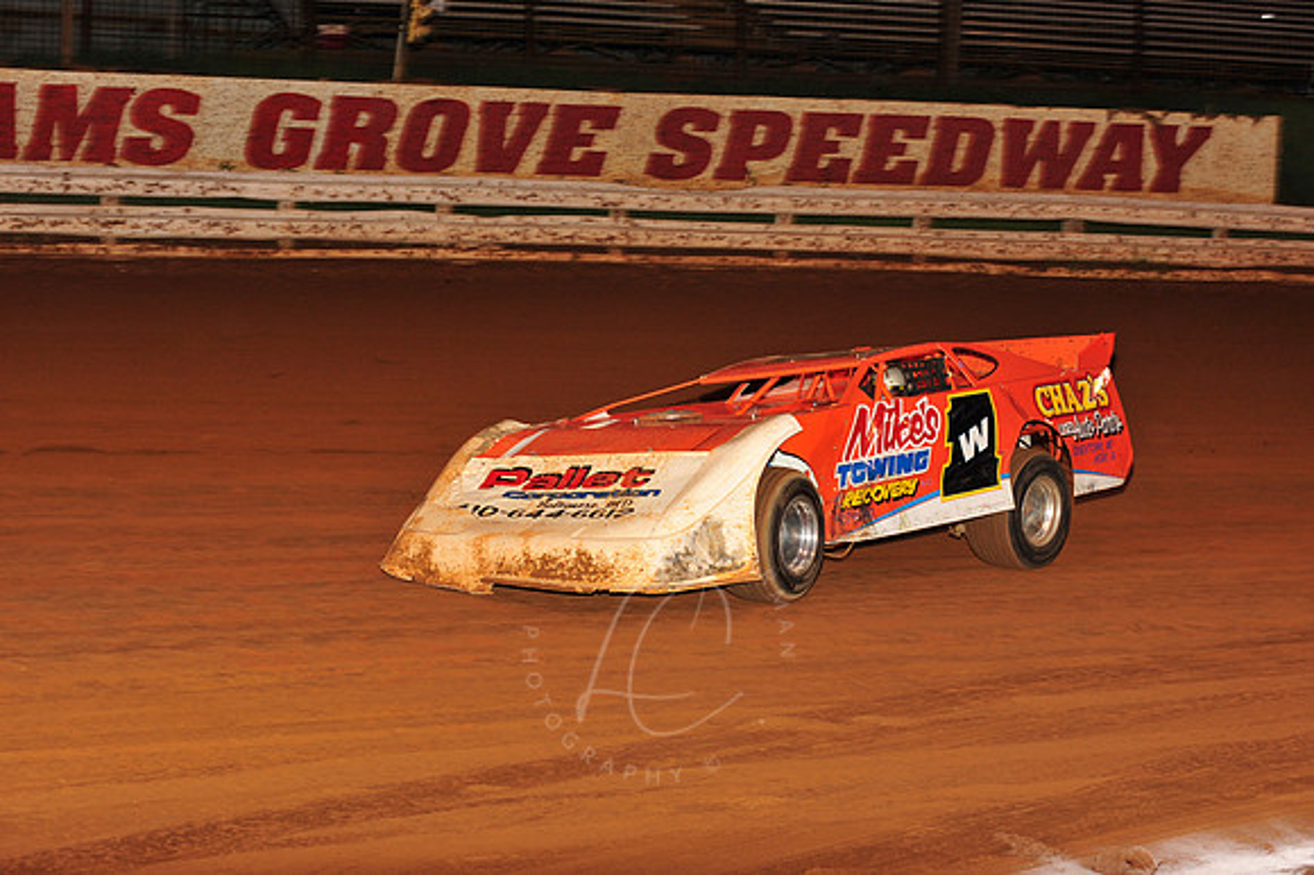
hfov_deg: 23.7
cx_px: 657
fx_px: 3137
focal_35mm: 86
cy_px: 438
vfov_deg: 15.9
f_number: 7.1
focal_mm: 86
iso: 1000
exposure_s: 1/320
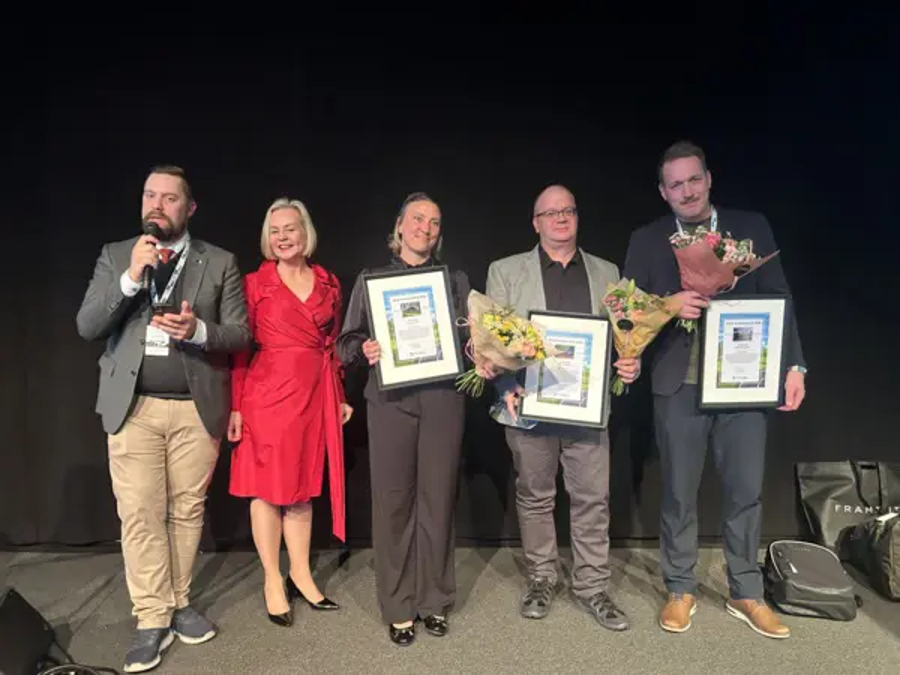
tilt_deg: -2.7
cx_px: 450
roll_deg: +0.9
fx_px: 676
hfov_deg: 67.3
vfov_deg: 53.1
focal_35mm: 26
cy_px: 338
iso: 500
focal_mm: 5.7
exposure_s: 1/50
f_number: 1.5
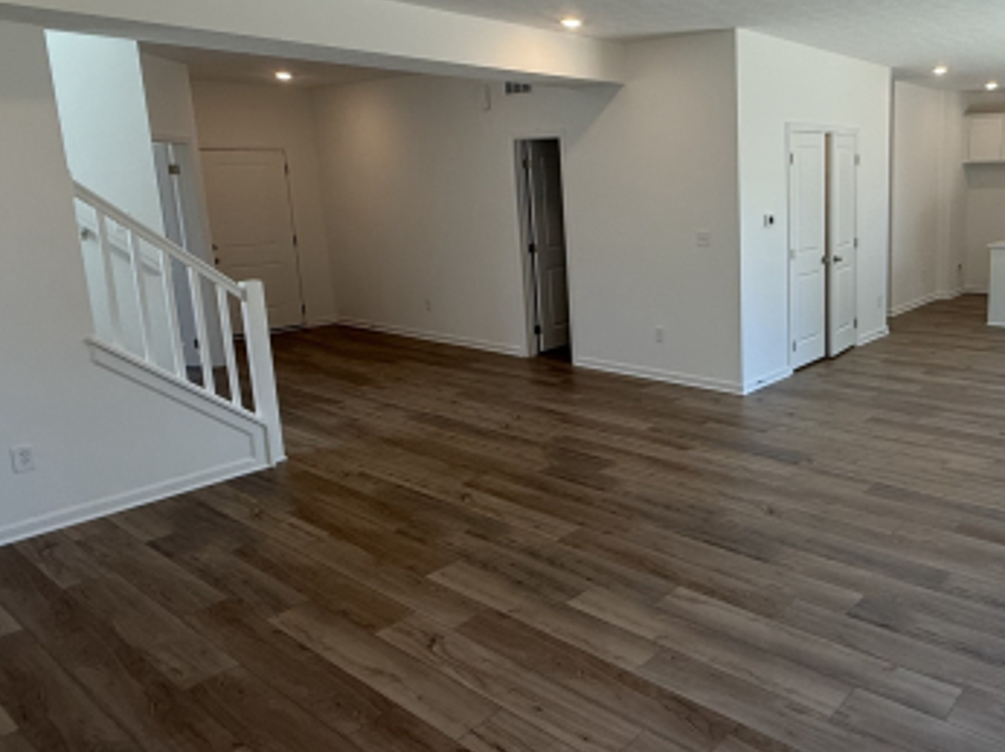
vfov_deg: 51.1
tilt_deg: -9.5
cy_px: 314
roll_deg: +0.5
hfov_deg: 61.6
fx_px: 783
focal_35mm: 27
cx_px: 757
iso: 100
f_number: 2.2
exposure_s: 1/120
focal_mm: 2.22
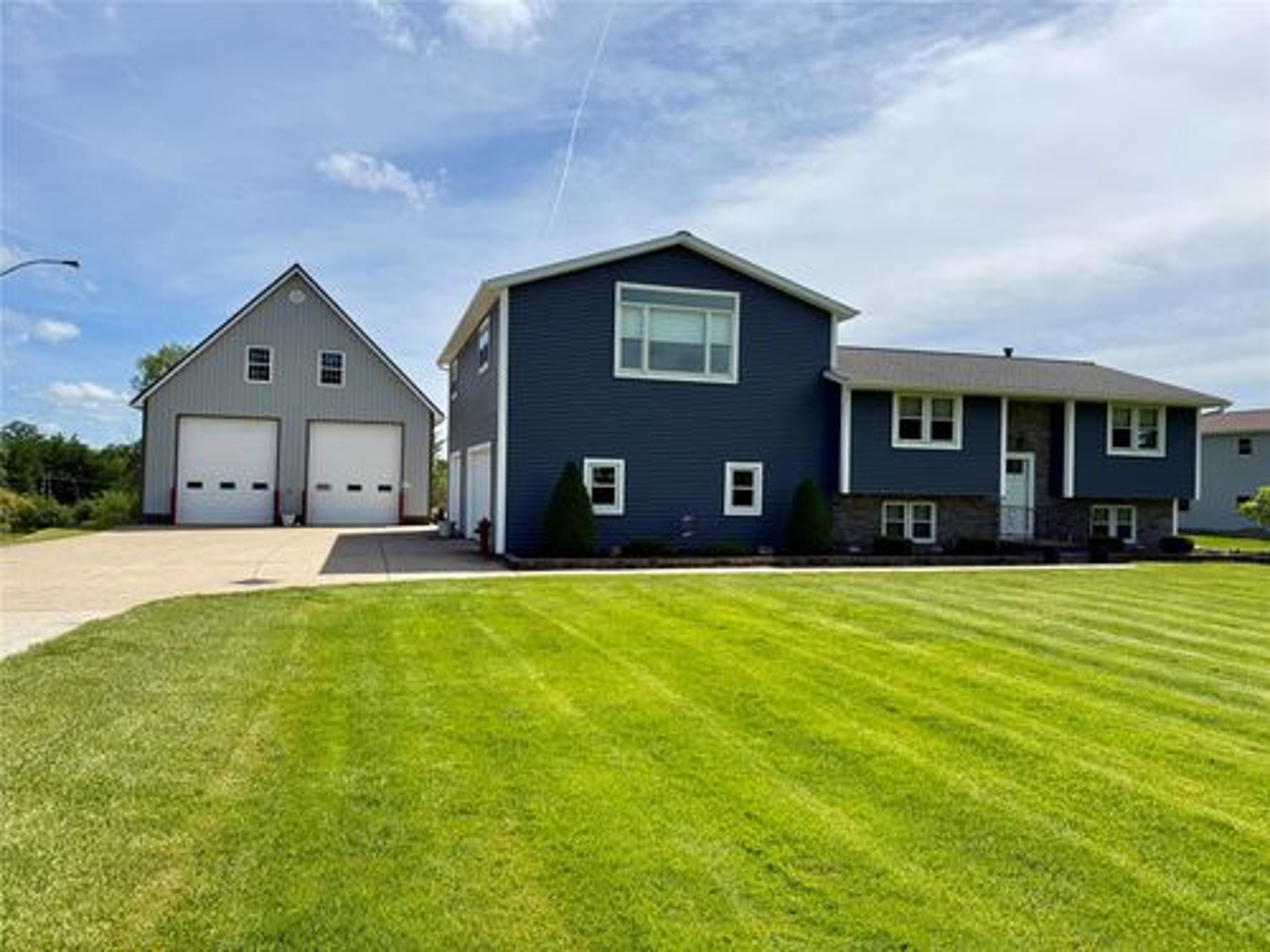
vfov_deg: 56.8
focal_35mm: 24
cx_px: 635
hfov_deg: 71.6
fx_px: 881
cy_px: 476
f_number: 1.78
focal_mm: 6.76
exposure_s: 1/7353
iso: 80
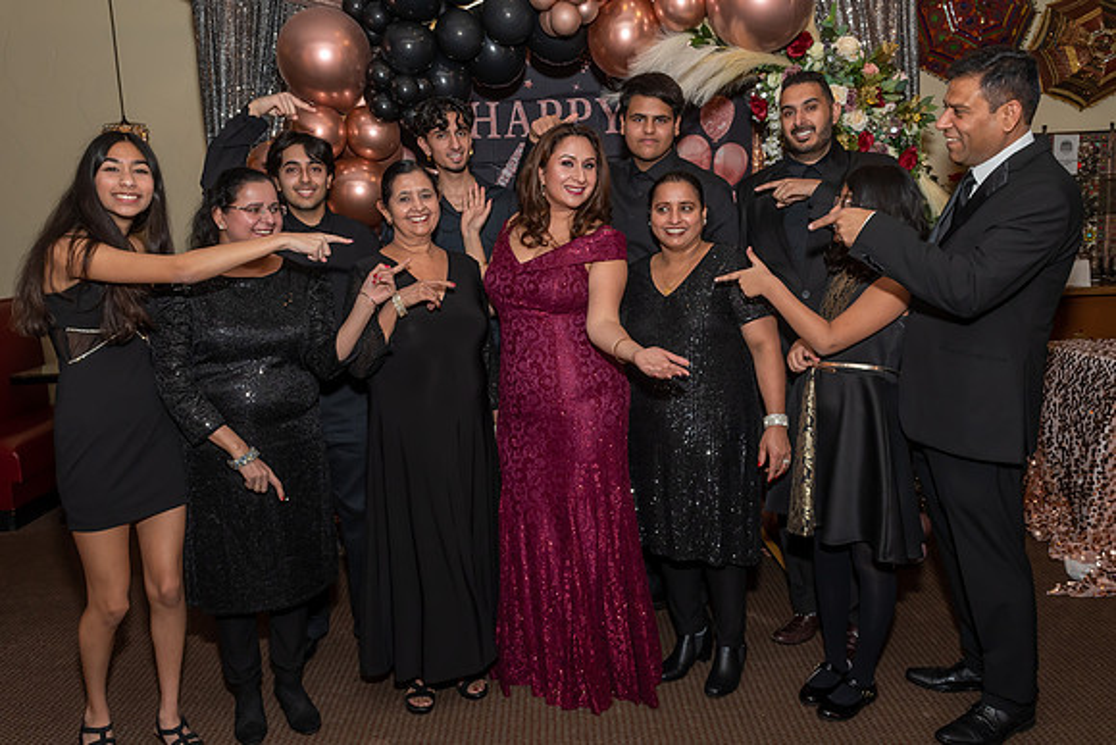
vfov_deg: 43.0
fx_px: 945
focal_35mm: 30
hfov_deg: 61.1
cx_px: 574
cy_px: 357
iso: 500
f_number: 9
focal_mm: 19
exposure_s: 1/250
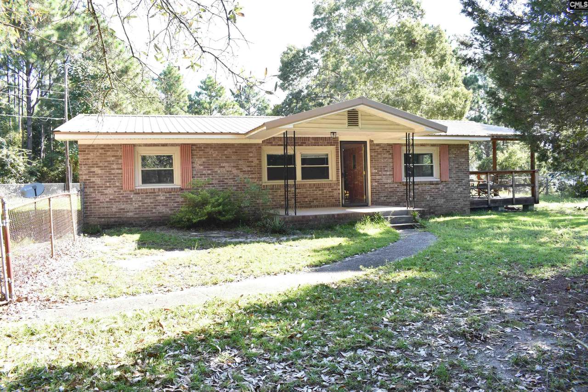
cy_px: 196
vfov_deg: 47.9
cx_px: 294
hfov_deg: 67.4
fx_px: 441
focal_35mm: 27
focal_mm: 18
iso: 320
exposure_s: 1/80
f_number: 7.1
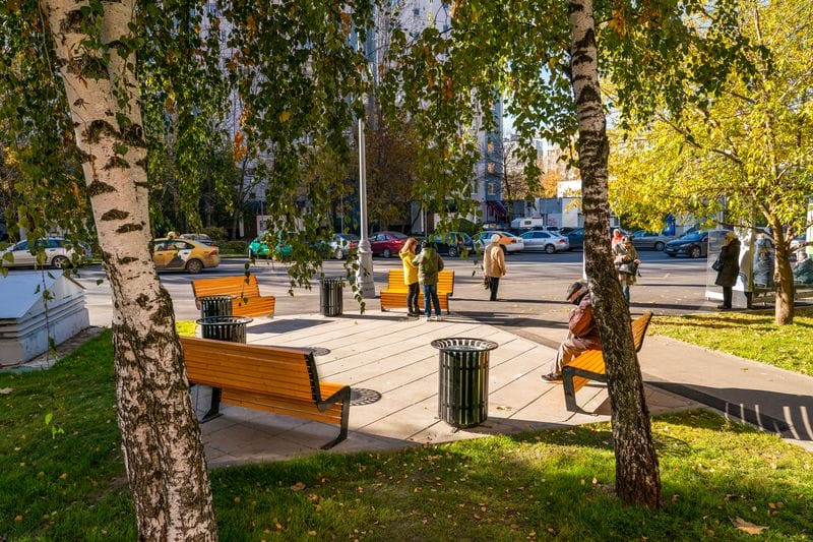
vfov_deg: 53.1
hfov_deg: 73.8
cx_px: 406
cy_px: 271
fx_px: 542
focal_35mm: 24
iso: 320
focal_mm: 24
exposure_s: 1/200
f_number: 9
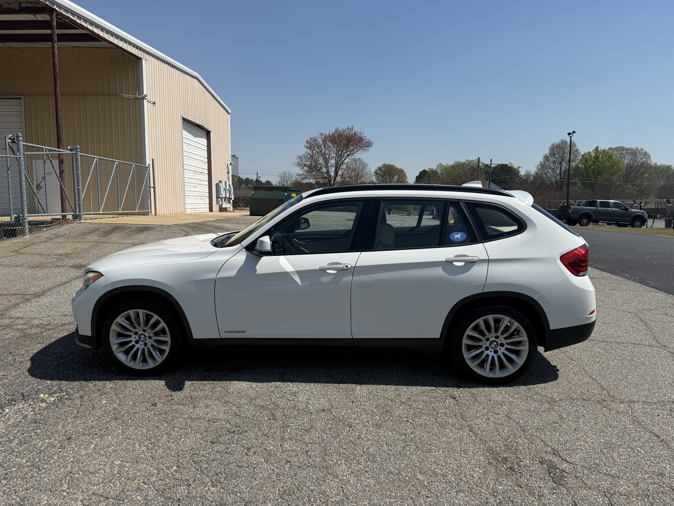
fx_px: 467
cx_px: 337
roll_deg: -0.4
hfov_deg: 71.6
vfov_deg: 56.8
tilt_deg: -5.5
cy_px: 253
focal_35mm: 24
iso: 80
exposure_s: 1/7353
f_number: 1.78
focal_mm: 6.76
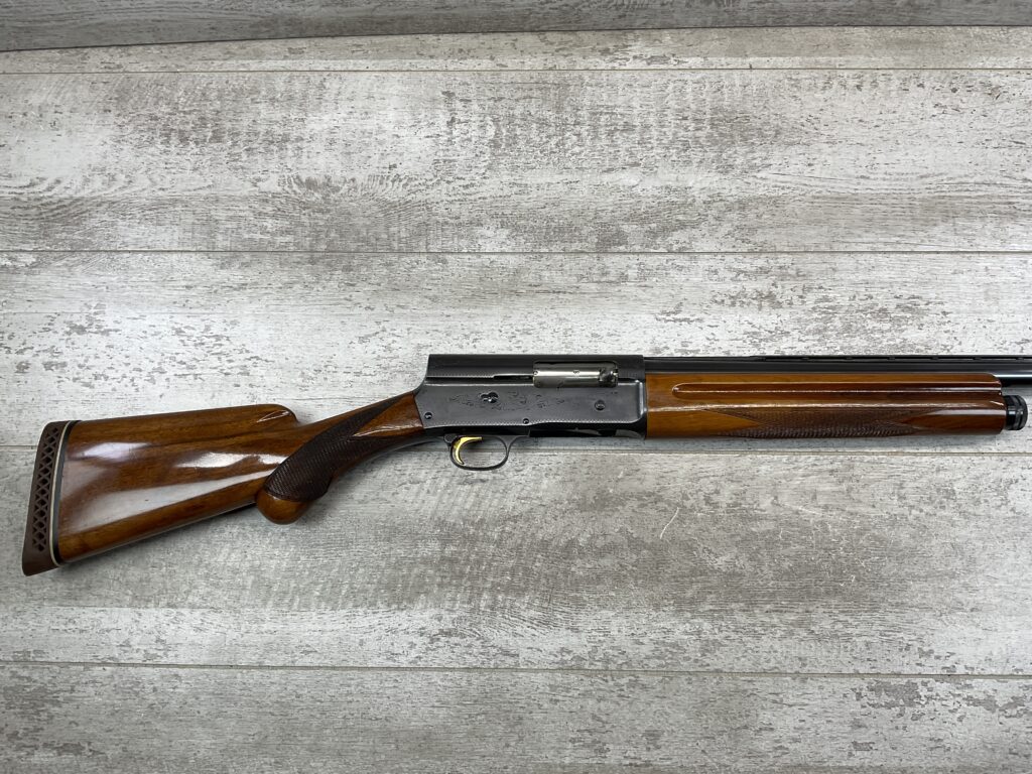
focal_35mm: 29
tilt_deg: -78.4
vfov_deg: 48.2
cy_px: 387
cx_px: 516
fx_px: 865
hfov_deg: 61.7
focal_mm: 3
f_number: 1.8
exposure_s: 1/186
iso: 16
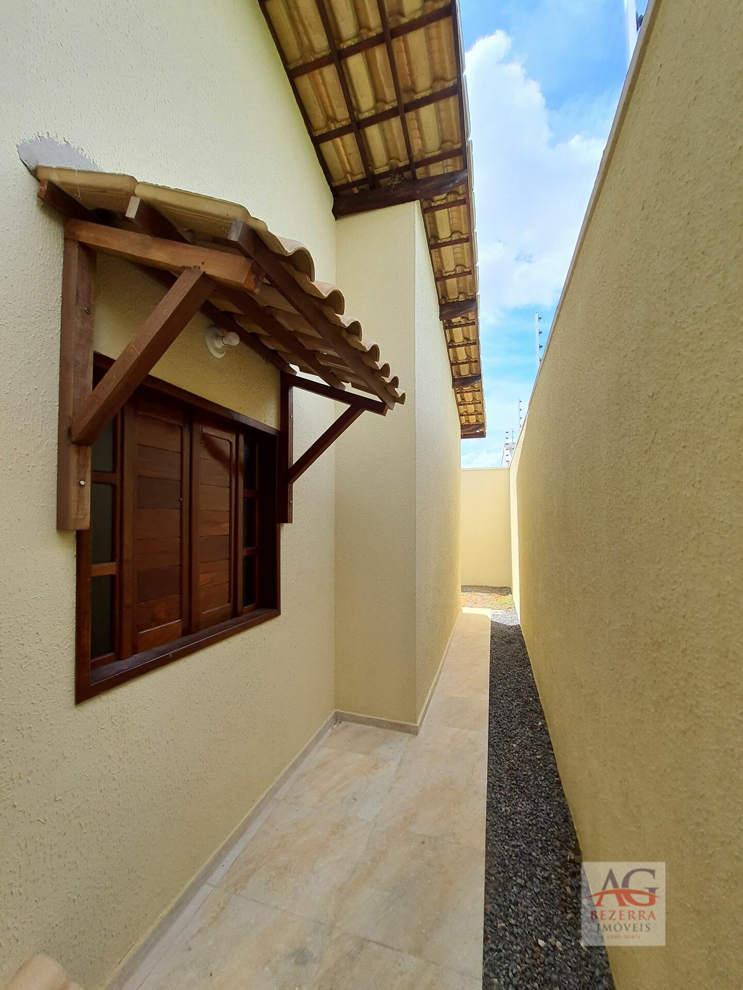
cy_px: 495
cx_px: 372
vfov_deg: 106.2
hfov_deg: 89.9
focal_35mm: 13
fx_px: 372
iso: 50
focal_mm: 1.74
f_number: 2.2
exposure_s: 1/666
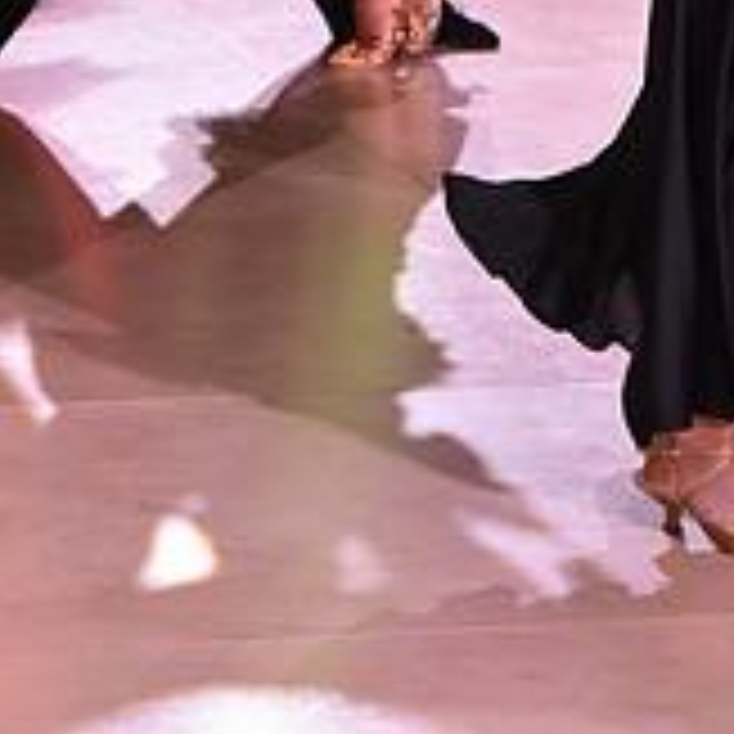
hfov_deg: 6.4
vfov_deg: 6.4
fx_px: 6525
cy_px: -212
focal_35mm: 272
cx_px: 867
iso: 2500
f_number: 5.6
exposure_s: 1/400
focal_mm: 90
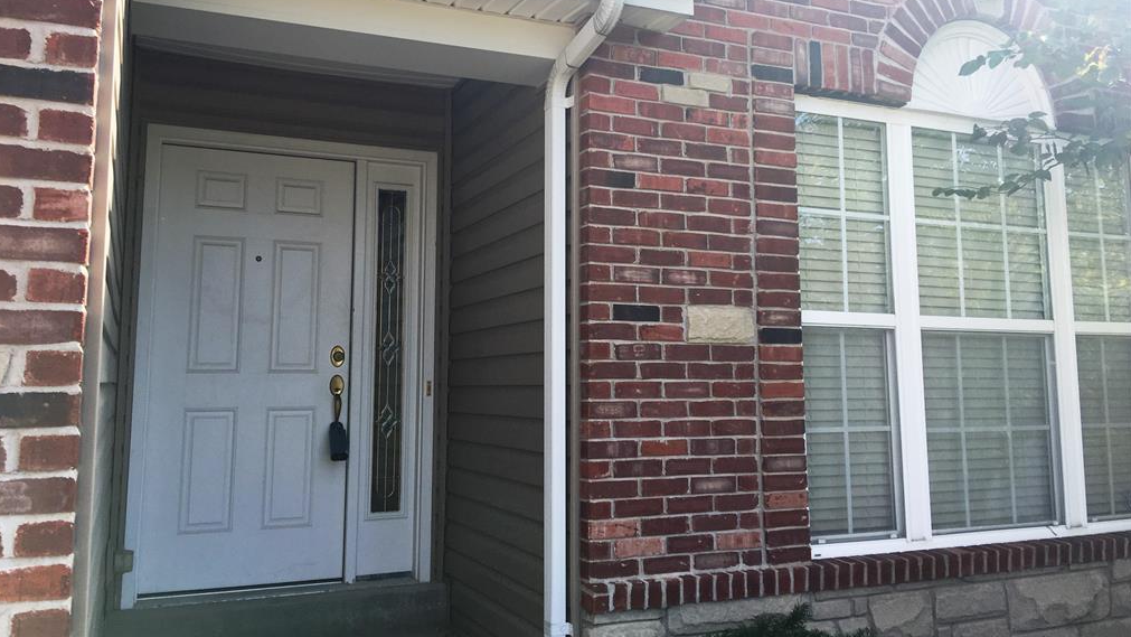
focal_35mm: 32
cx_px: 562
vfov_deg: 36.6
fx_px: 960
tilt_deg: +9.0
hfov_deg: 61.0
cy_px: 261
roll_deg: +1.6
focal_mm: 4.15
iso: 25
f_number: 2.2
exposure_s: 1/641
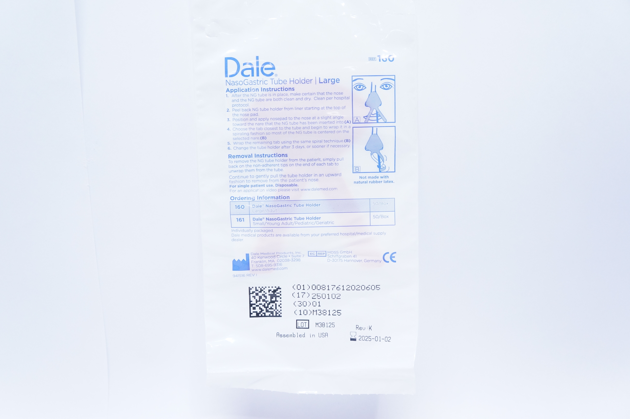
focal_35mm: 39
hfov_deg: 49.6
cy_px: 210
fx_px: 682
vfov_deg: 34.1
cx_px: 315
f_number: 4
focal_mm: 26
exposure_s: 1/160
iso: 1600
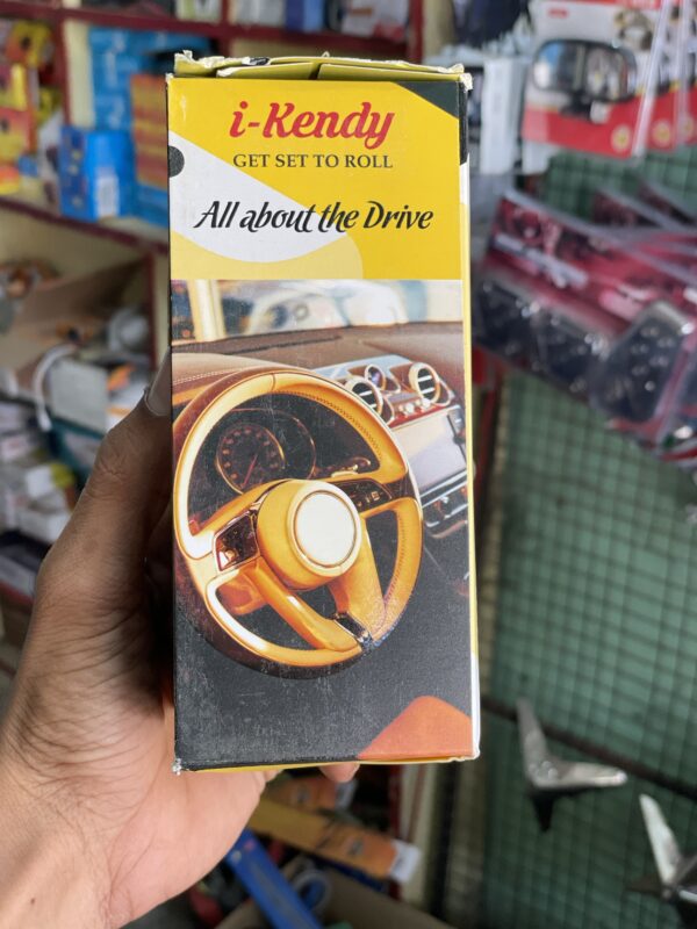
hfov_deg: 28.0
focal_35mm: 52
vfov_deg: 36.8
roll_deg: +0.0
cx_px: 348
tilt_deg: -20.5
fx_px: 1396
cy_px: 464
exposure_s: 1/100
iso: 125
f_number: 2
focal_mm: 6
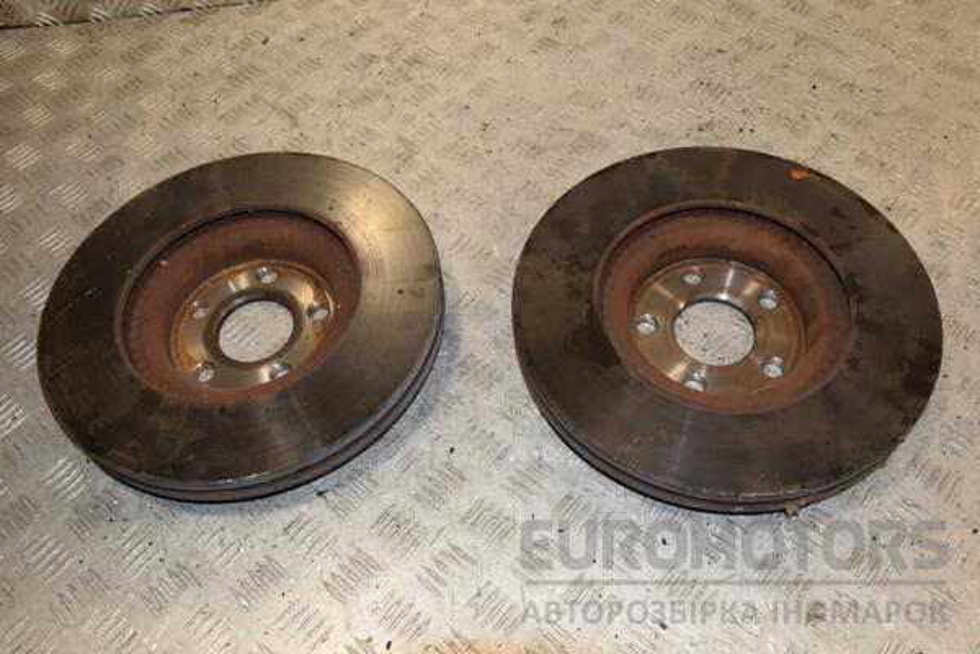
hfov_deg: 59.5
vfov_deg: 41.7
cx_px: 490
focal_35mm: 32
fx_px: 857
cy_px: 327
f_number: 8
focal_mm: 21
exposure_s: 1/200
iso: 800
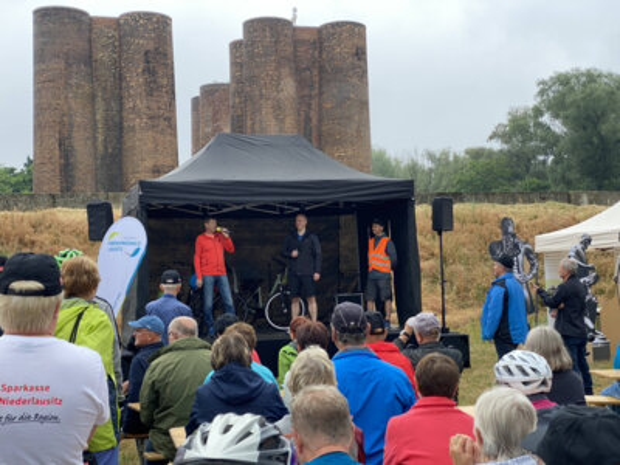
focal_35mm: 52
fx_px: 931
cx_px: 310
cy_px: 232
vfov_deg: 28.0
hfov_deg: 36.8
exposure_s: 1/122
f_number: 2
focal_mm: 6
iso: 20
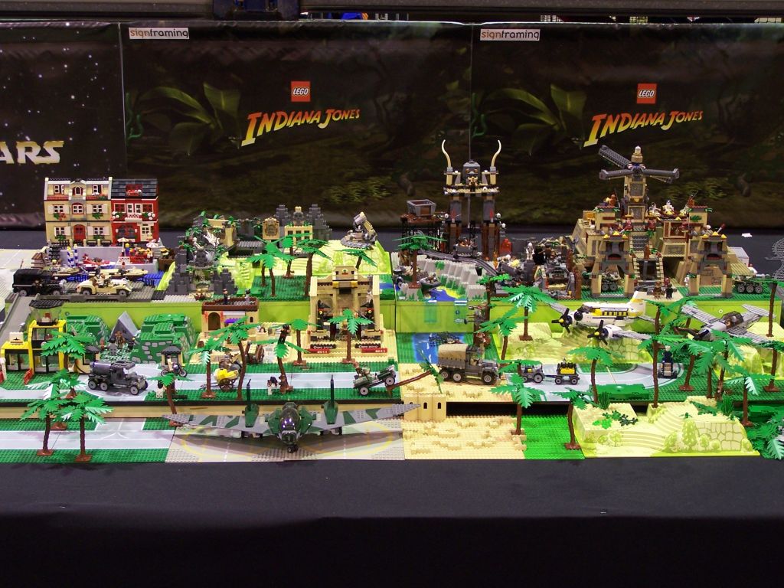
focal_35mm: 64
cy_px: 294
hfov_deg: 30.3
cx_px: 392
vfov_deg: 22.9
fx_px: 1450
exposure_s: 1/2
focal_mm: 10.7
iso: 80
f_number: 3.2
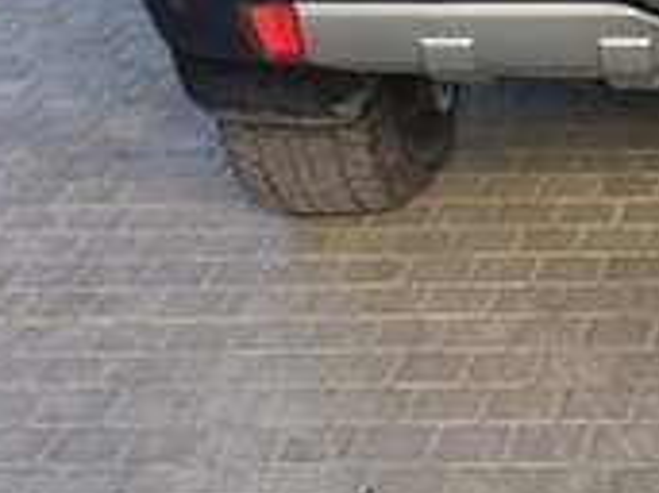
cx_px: 852
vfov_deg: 12.4
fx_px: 2131
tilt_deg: -9.3
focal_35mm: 112
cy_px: -318
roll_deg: +0.1
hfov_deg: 16.6
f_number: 2.2
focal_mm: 4.15
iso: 32
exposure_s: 1/100
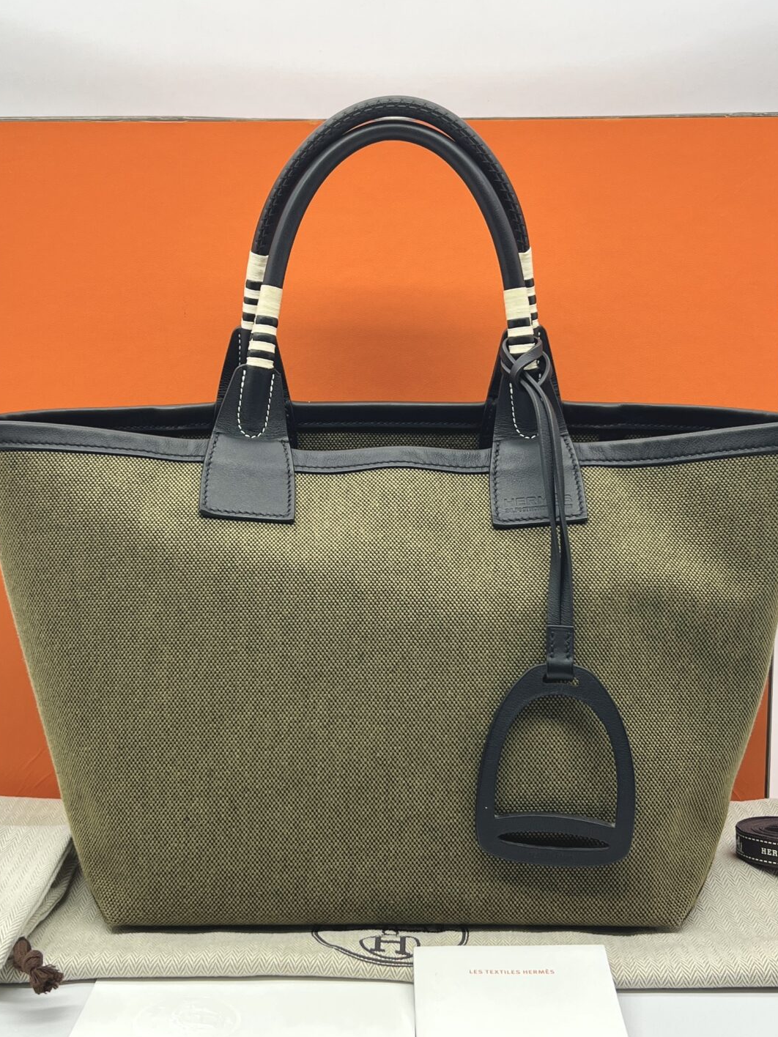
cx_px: 365
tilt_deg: -7.9
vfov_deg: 40.4
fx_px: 1408
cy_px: 501
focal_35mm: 47
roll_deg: +0.1
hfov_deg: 30.9
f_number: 1.5
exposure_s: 1/100
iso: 32
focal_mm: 5.7
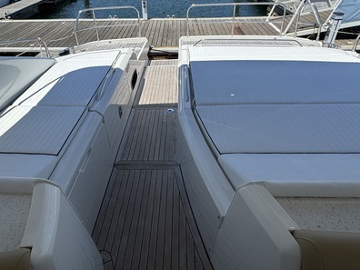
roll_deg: +1.6
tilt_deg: -32.4
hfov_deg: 73.8
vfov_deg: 58.3
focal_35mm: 23
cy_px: 105
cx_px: 168
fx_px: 239
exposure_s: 1/2584
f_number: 2.2
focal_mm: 2.22
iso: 50
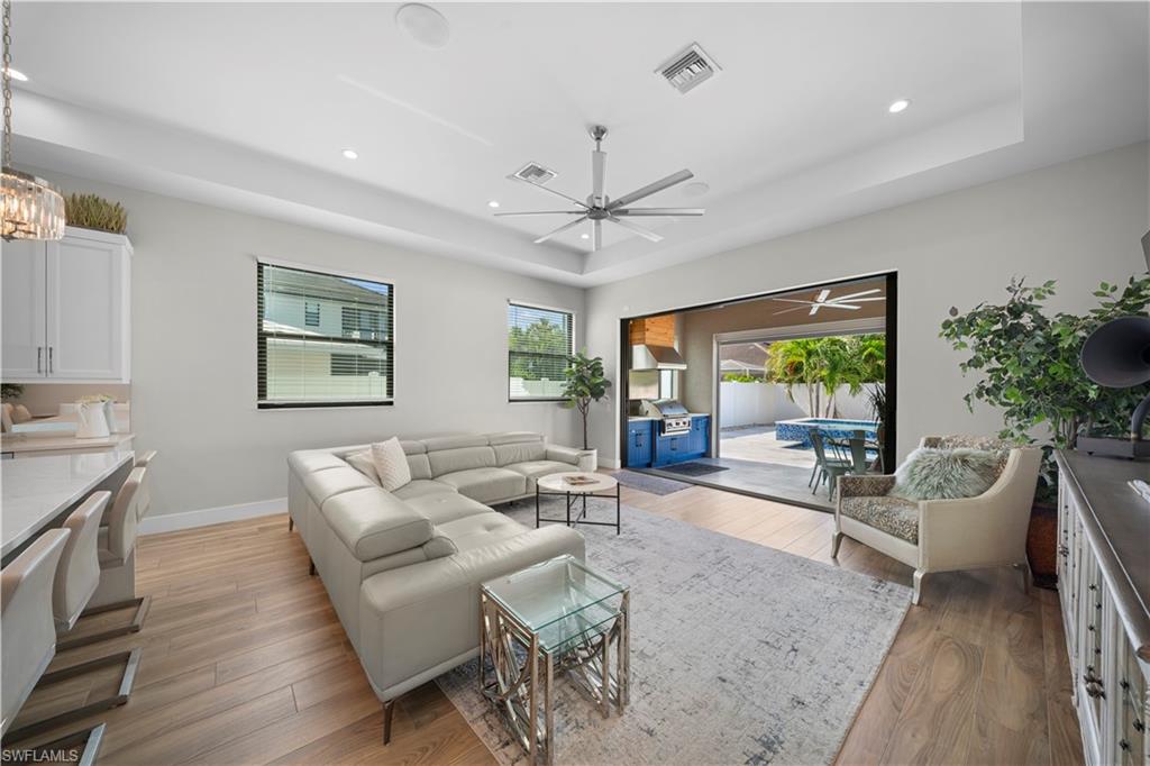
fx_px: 383
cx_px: 575
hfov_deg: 112.6
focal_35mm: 12
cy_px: 383
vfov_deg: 90.0
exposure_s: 1/5
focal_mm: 12
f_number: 9
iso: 100
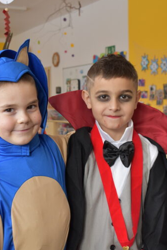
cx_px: 67
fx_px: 430
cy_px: 124
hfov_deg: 22.0
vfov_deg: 32.5
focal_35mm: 62
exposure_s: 1/40
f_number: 4.2
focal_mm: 27
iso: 400
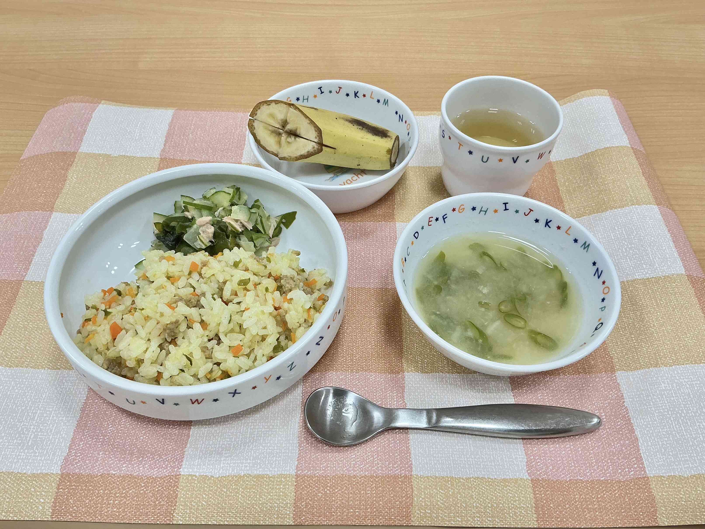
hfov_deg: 61.7
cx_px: 352
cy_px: 264
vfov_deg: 48.2
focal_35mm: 29
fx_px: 591
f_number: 1.8
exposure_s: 1/120
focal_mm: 3
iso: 64
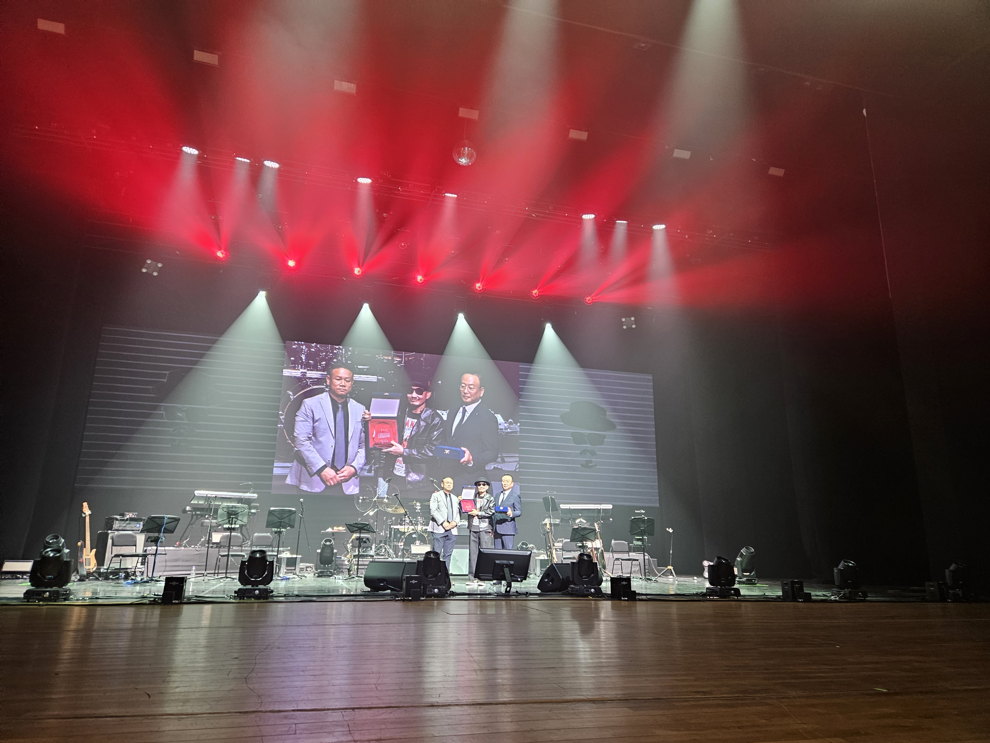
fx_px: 658
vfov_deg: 58.9
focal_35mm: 23
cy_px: 372
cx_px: 495
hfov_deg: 73.9
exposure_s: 1/47.7
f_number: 1.8
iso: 320
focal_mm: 5.4
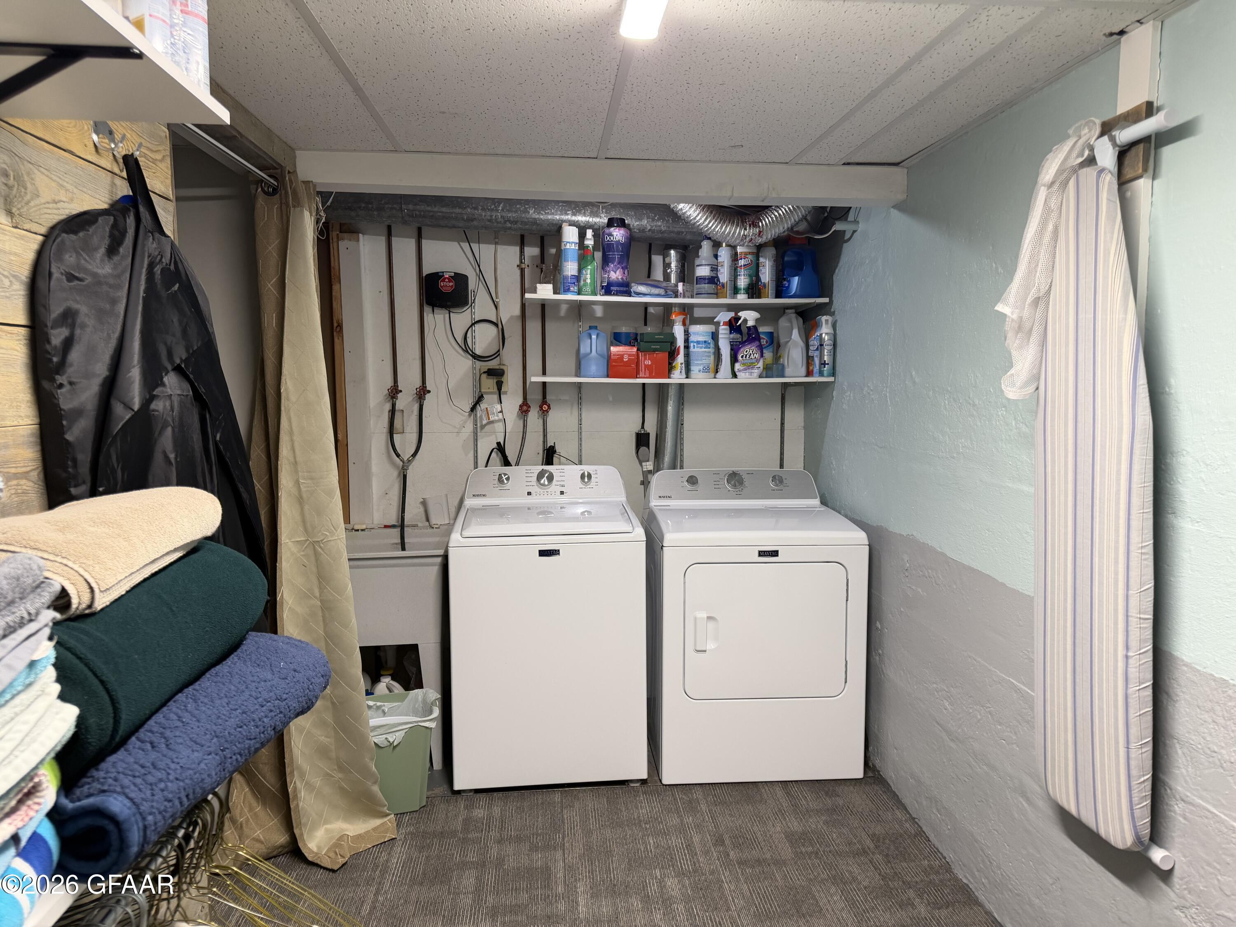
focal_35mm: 24
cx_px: 618
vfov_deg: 56.8
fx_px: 857
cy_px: 464
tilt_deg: -5.5
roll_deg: +0.1
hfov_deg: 71.6
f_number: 1.78
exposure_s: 1/120
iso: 200
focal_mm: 6.76
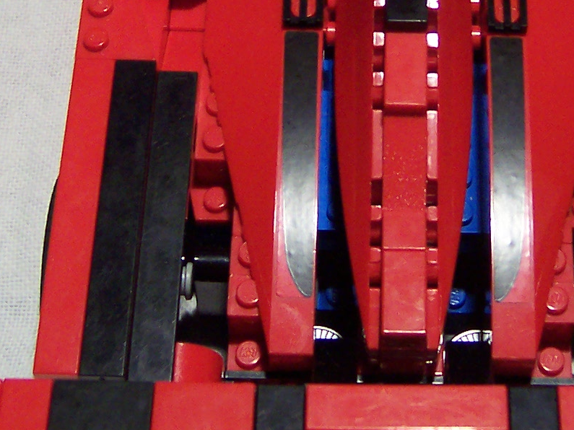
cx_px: 389
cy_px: -34
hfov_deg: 21.2
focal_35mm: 92
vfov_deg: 15.7
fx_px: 1525
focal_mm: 5.6
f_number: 2.8
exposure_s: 1/30
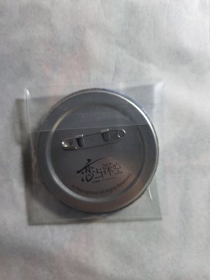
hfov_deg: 58.9
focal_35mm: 23
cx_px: 105
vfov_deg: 73.9
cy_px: 140
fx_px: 186
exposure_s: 1/120
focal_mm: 6.3
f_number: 1.7
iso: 200
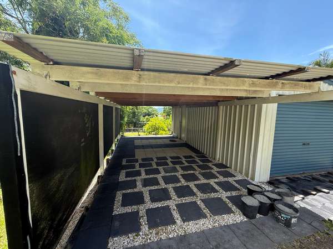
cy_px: 124
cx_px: 166
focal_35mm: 14
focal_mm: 2.22
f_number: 2.2
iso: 64
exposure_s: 1/442
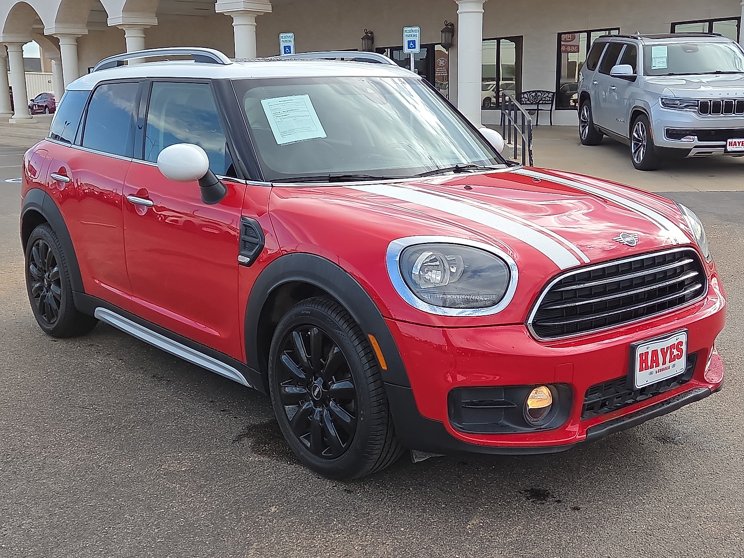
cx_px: 372
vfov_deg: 34.3
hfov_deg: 44.8
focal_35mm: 42
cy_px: 279
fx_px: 903
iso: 25
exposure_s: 1/667
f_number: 1.8
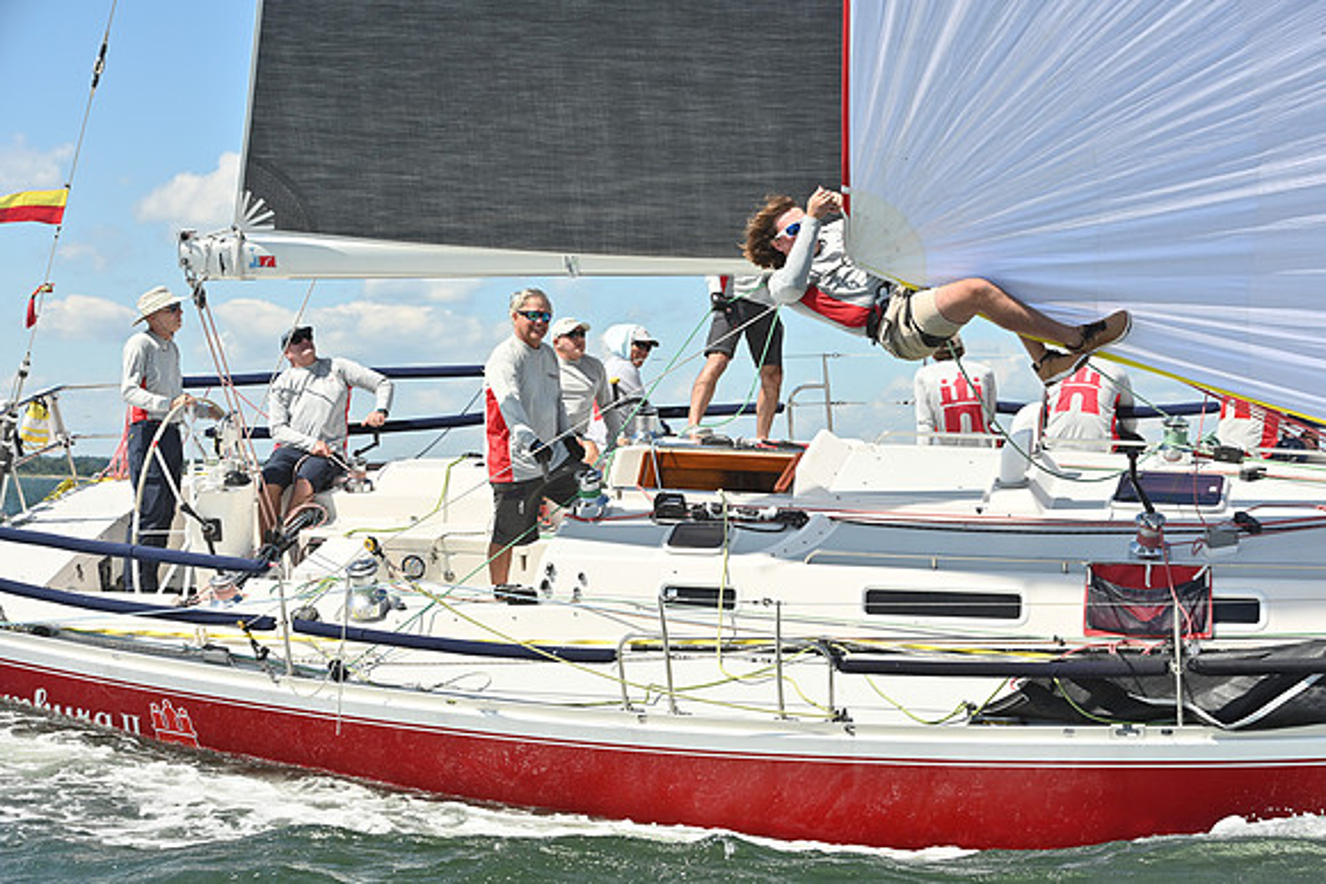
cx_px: 663
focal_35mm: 70
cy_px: 442
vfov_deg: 19.5
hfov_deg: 28.8
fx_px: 2579
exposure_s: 1/1000
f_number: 8
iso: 250
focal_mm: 70
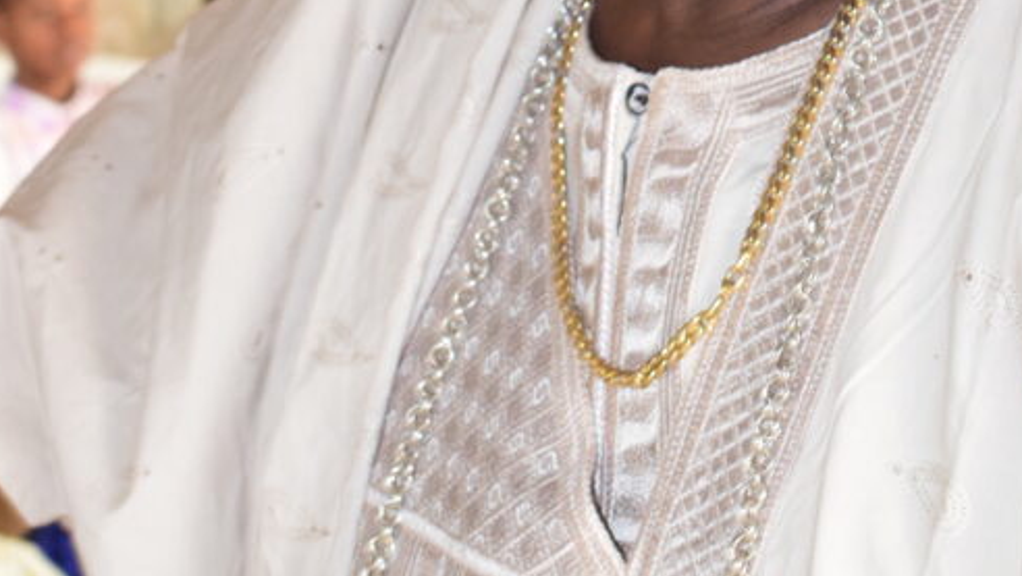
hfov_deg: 17.3
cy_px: -308
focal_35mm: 124
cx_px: 660
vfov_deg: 9.5
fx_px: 3361
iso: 1600
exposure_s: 1/60
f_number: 7.1
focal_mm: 38
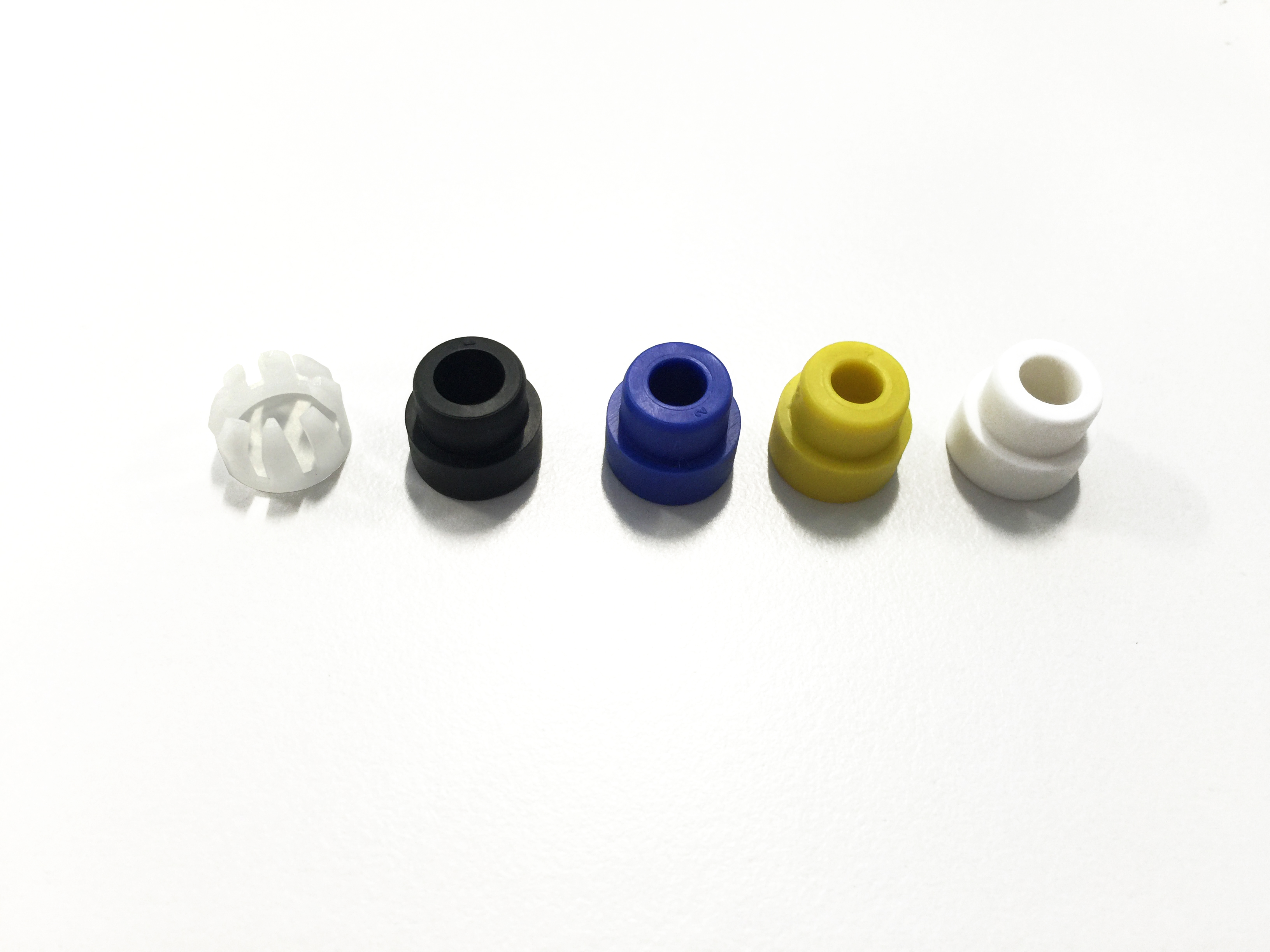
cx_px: 635
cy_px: 476
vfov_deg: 48.2
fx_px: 1064
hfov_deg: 61.7
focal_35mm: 29
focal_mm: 4.15
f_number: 2.2
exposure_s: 1/33
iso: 64
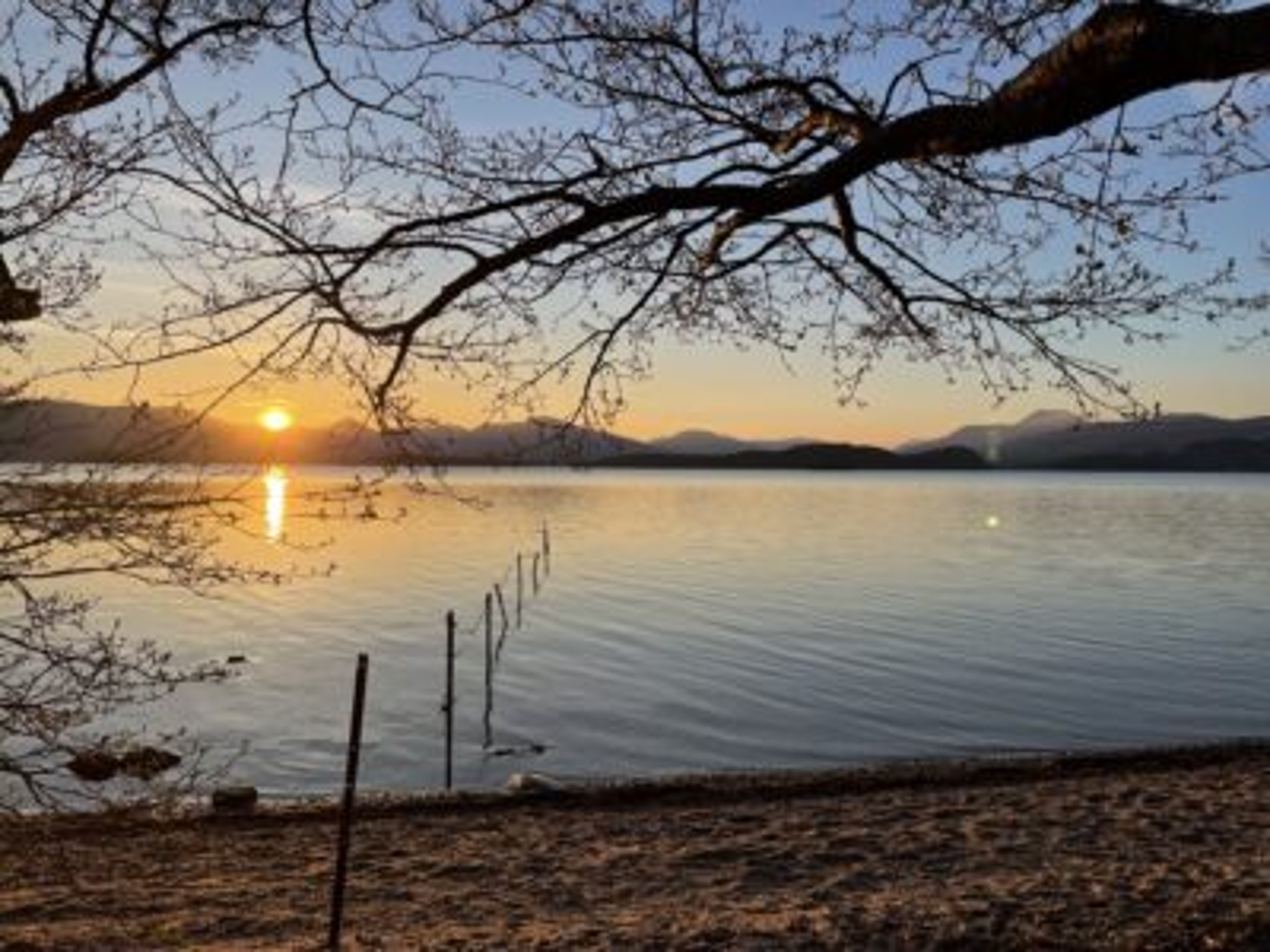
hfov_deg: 69.4
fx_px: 917
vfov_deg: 54.9
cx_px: 635
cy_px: 476
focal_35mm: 25
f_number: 1.6
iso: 32
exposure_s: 1/3922
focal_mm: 5.1
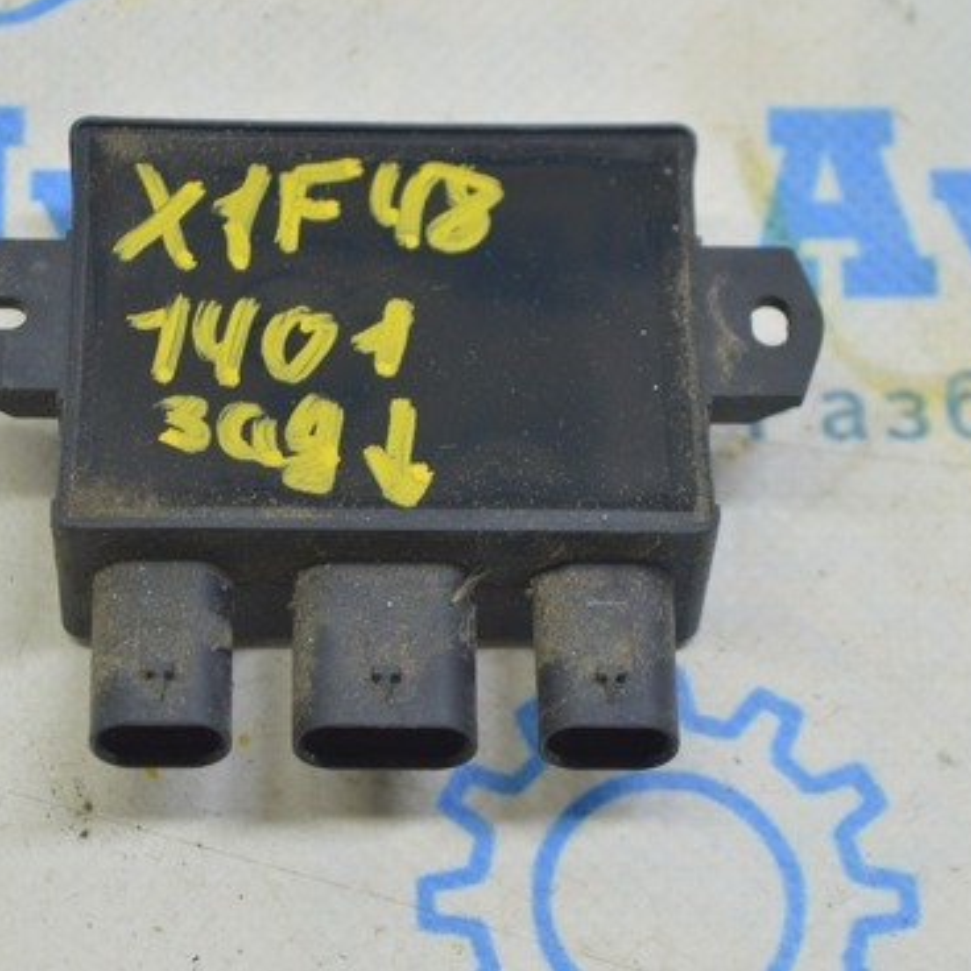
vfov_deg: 14.3
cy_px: 413
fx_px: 3863
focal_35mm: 122
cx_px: 420
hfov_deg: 14.3
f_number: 5.6
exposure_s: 1/20
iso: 400
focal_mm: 55
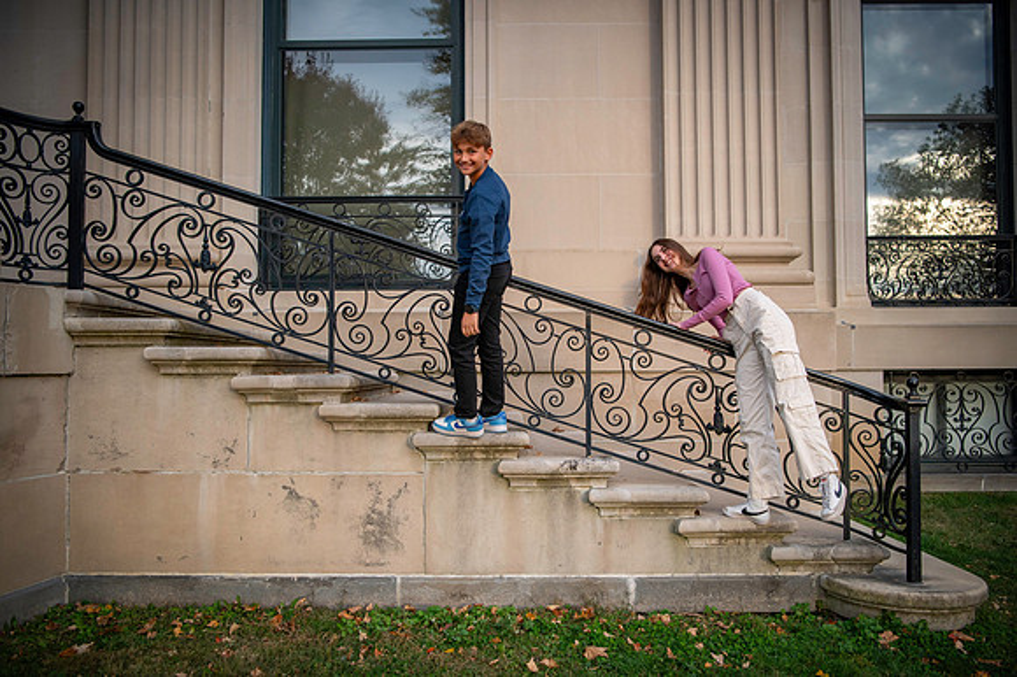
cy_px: 338
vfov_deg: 42.3
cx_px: 508
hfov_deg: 60.3
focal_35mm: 31
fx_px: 875
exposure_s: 1/5000
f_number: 2.8
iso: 1000
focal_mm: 31
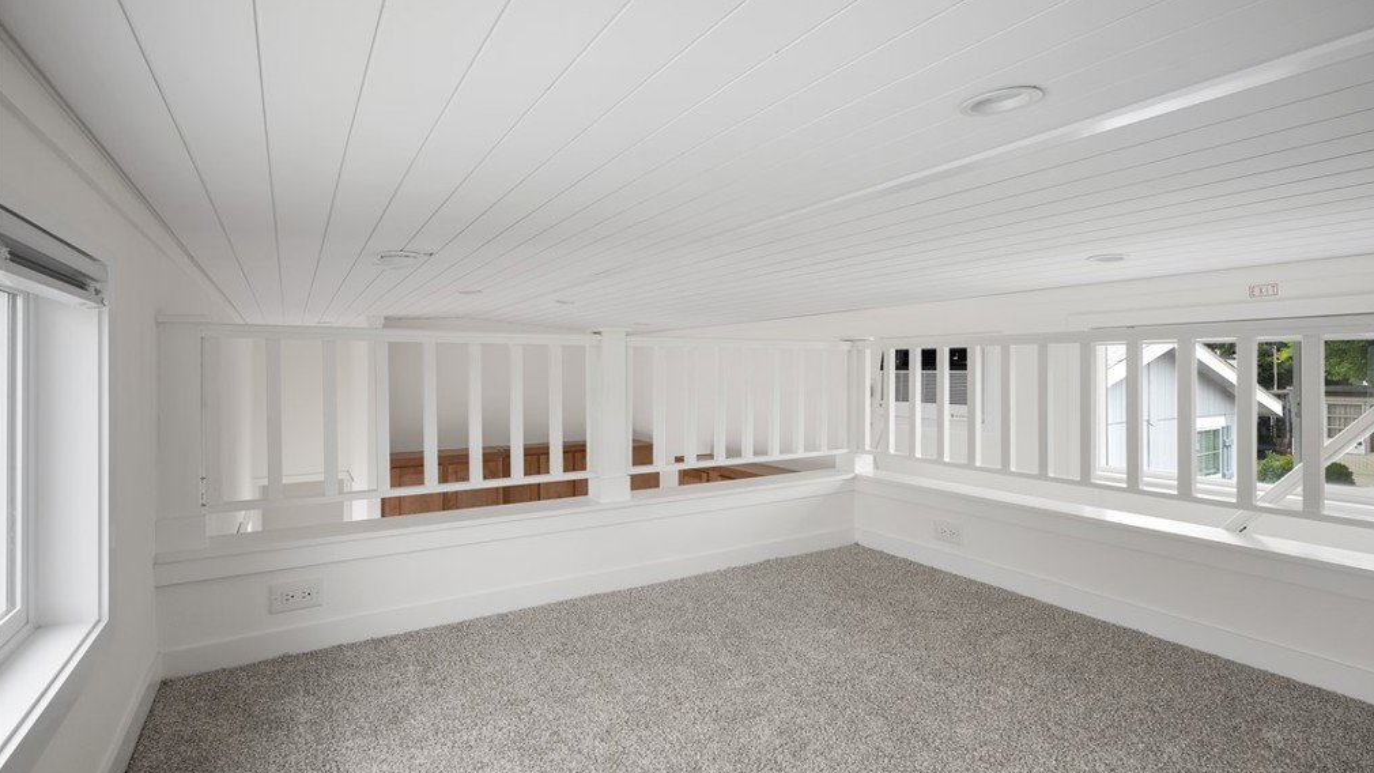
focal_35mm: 17
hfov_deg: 95.9
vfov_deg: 63.9
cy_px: 374
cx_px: 690
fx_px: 619
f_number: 6.3
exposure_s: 1/8
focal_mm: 16
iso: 200
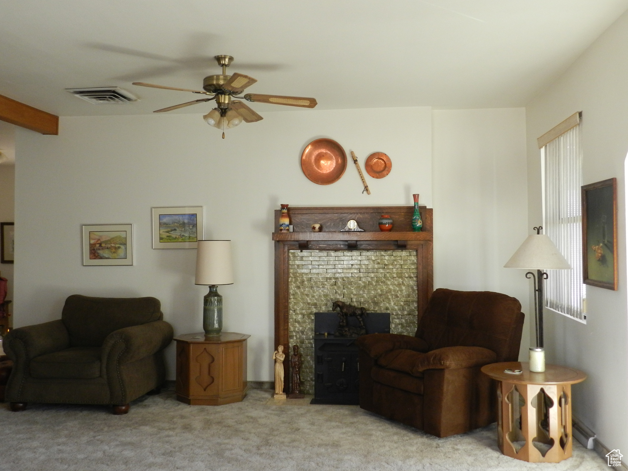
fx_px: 581
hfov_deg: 56.8
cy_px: 236
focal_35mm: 32
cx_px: 314
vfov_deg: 44.2
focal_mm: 5.6
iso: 400
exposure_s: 1/30
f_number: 3.7
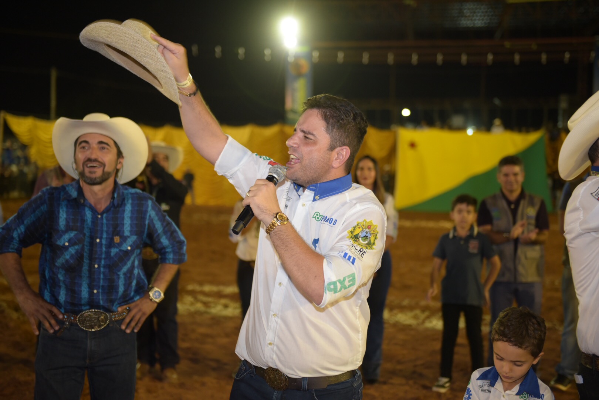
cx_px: 300
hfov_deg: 36.2
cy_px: 200
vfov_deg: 24.6
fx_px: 915
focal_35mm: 55
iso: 1600
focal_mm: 55
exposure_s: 1/125
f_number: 2.8
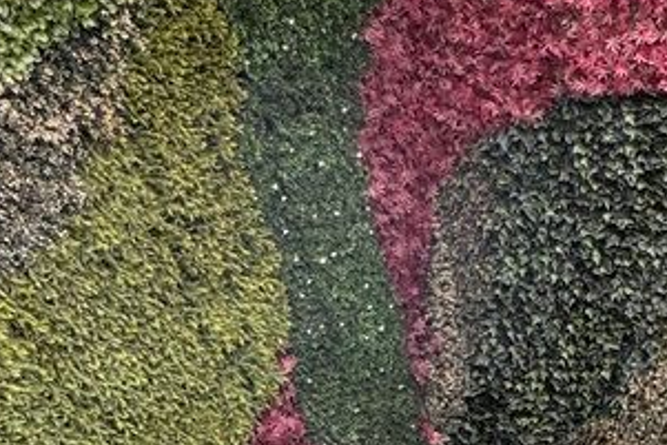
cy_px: 622
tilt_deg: -28.1
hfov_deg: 31.0
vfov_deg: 20.7
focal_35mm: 58
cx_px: 718
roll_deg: +4.4
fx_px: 1075
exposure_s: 1/99
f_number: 2.2
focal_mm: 2.22
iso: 250
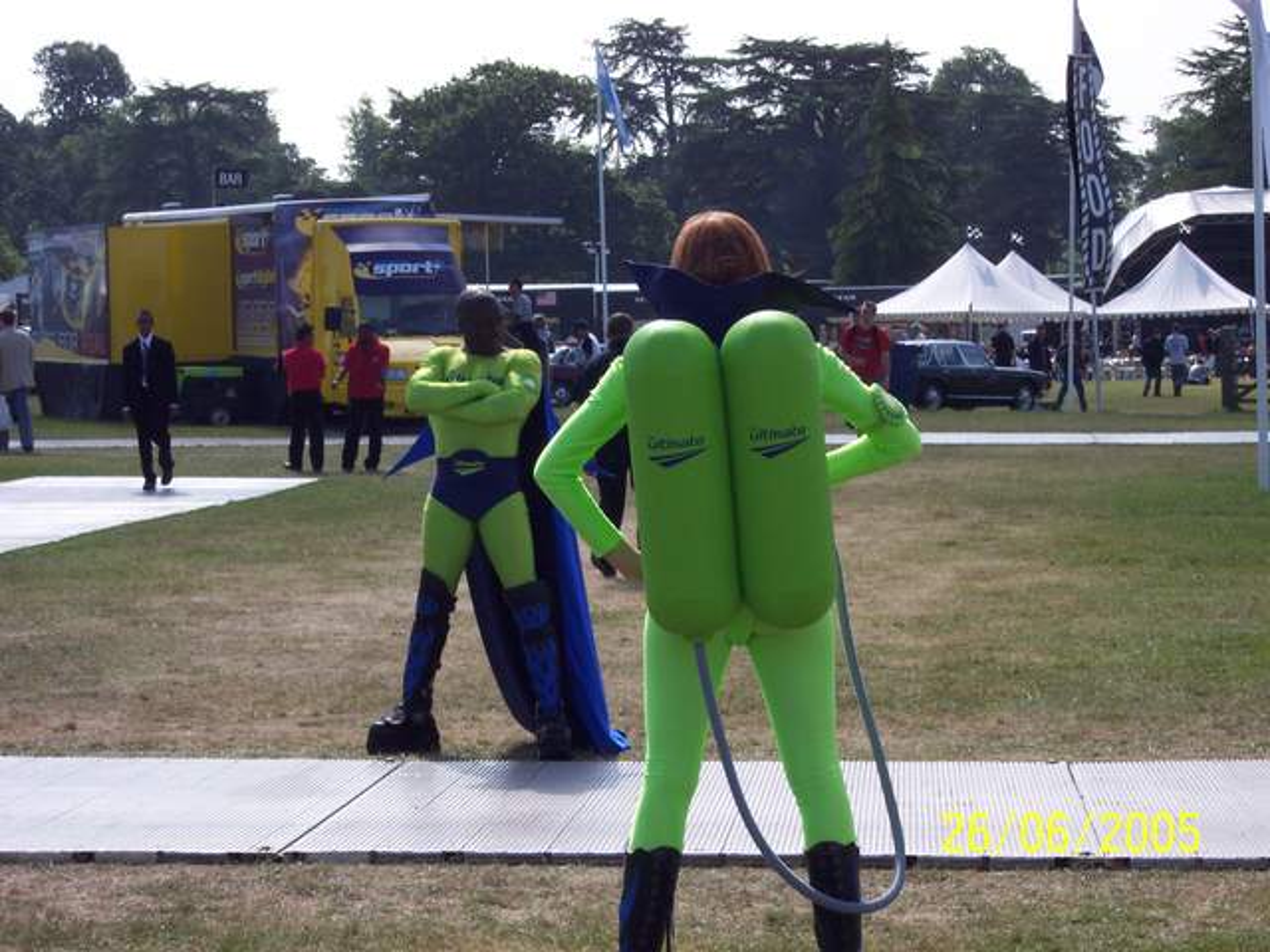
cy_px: 476
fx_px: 4182
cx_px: 635
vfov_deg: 13.0
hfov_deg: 17.3
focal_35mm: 114
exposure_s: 1/350
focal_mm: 24
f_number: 8
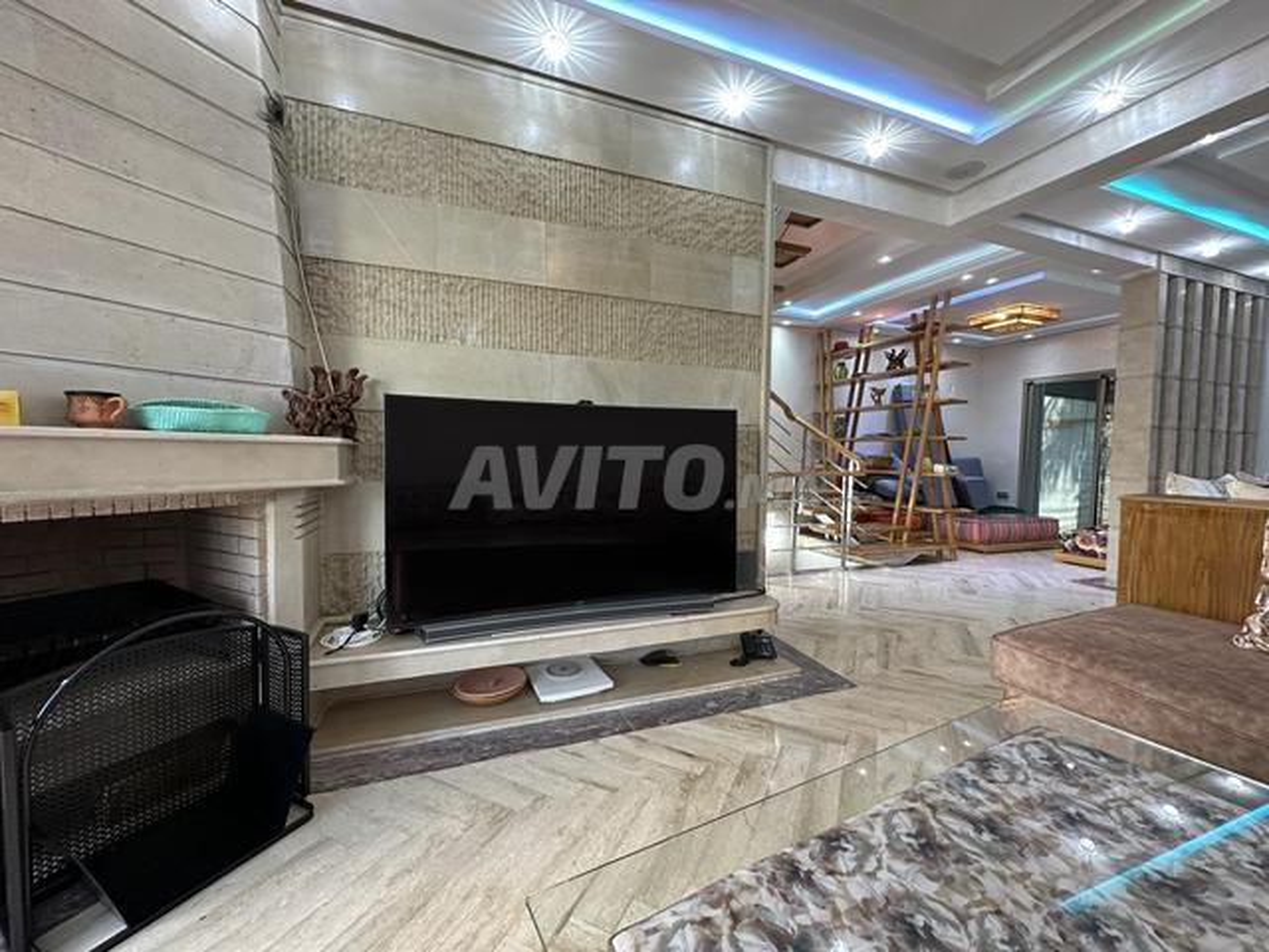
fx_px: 513
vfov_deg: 85.7
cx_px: 634
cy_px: 476
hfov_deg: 102.1
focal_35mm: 14
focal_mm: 2.22
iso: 160
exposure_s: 1/50
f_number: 2.2
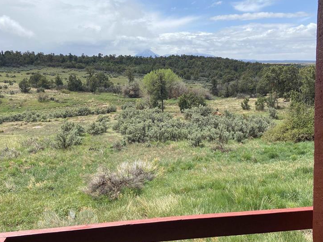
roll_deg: +0.6
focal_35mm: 37
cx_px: 149
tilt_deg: -2.6
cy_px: 90
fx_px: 345
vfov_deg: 38.4
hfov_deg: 50.1
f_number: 1.8
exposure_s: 1/3610
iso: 32
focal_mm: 4.25
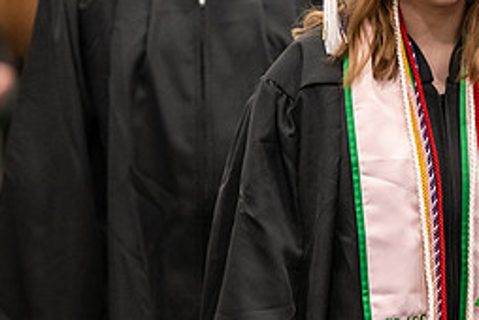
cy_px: 52
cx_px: 422
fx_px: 4556
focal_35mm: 342
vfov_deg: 4.0
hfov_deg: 6.0
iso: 3200
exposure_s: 1/200
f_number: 3.2
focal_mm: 150
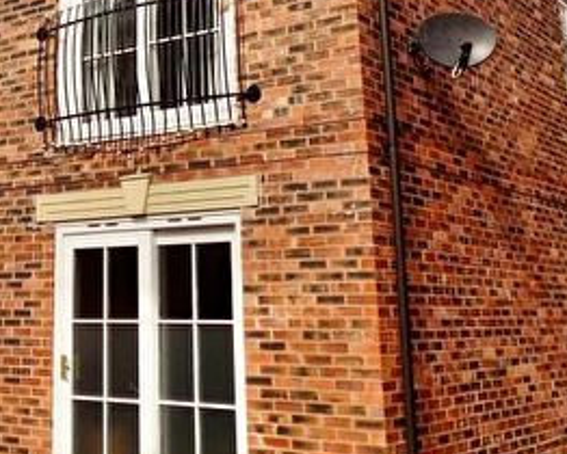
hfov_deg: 30.5
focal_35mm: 60
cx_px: 97
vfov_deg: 24.1
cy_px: -18
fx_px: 1008
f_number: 9.9
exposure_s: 1/160
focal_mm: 4
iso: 80
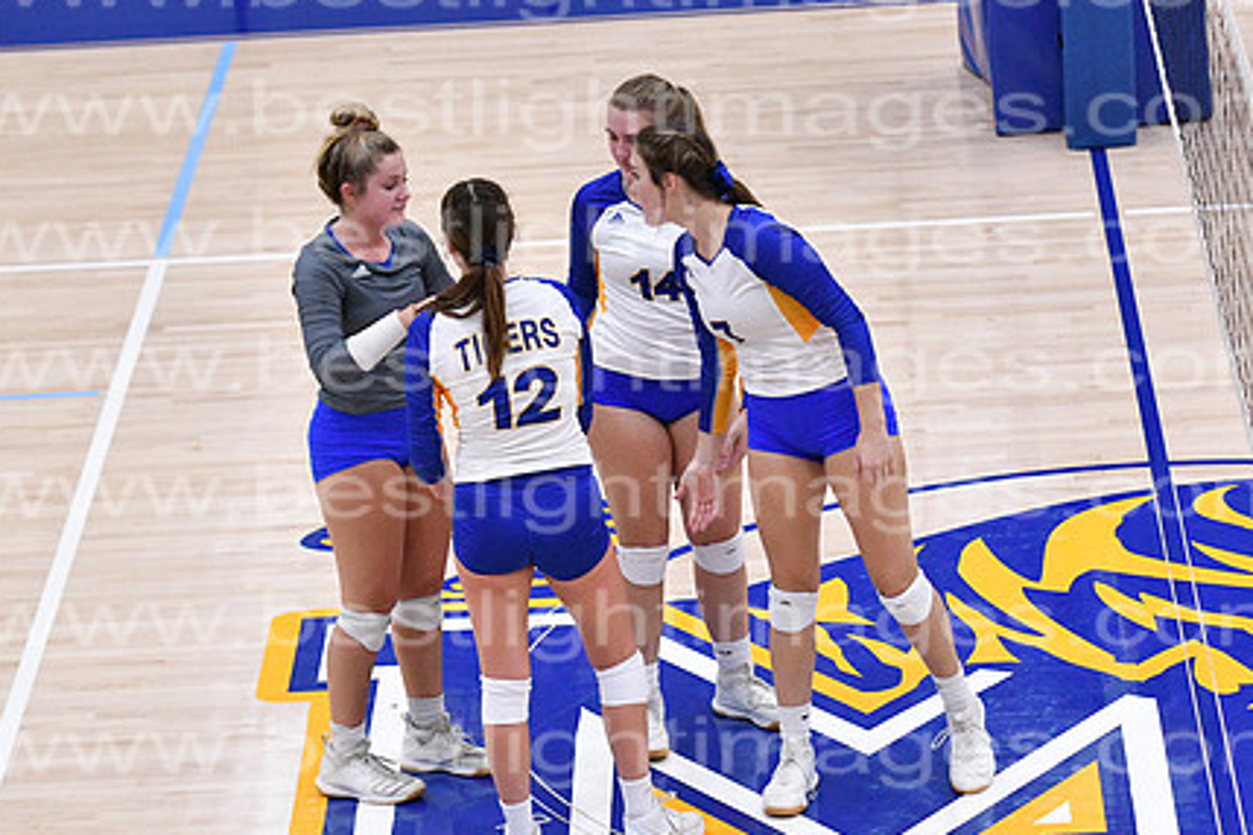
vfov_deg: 7.1
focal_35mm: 193
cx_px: 643
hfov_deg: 10.7
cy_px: 434
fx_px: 6706
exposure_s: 1/1000
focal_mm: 95
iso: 6400
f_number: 3.2
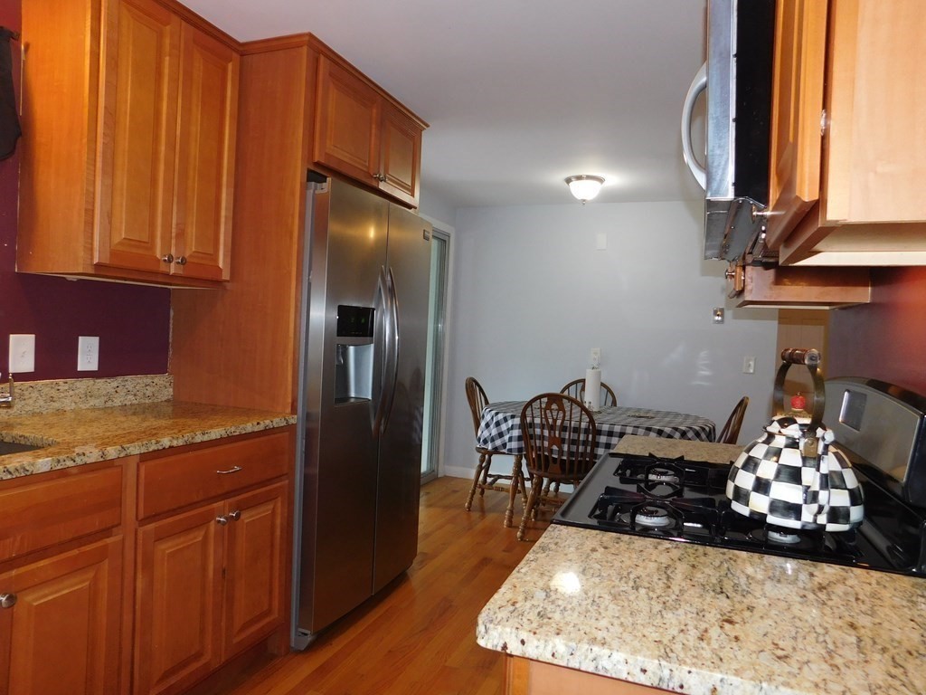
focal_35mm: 23
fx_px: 615
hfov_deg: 73.9
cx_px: 463
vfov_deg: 58.9
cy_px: 348
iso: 200
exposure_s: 1/30
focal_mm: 4
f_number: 3
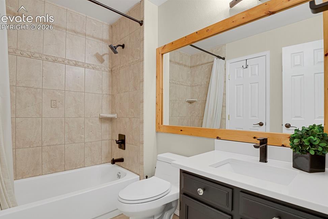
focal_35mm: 18
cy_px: 115
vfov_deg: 67.4
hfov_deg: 90.0
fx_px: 164
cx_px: 161
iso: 250
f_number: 6.3
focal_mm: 17
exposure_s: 2.5
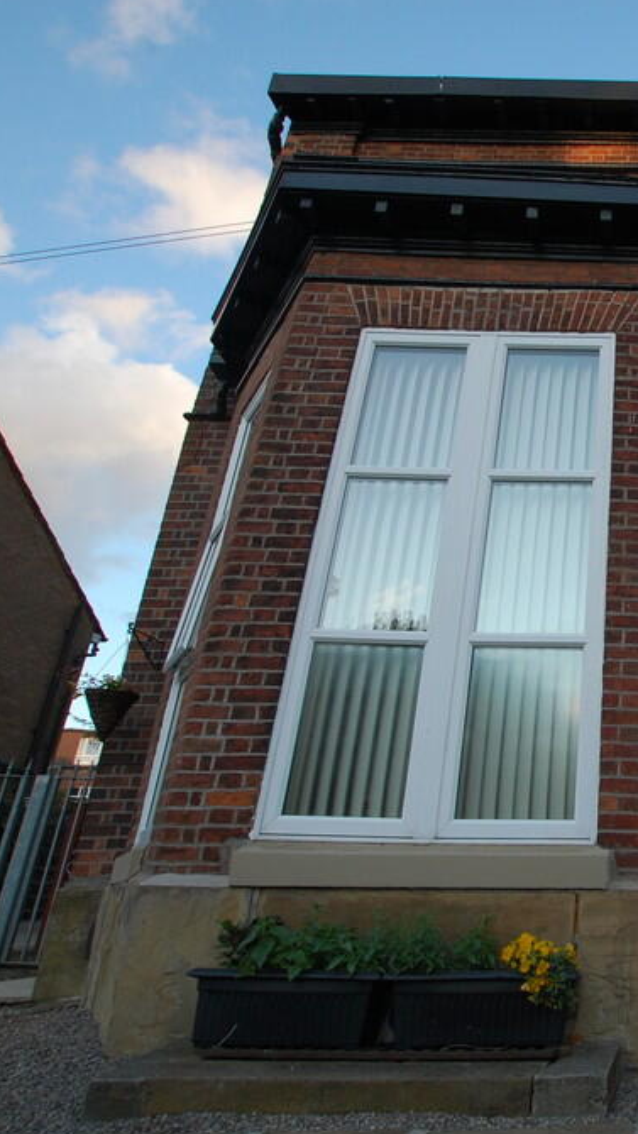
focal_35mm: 24
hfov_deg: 40.3
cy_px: 570
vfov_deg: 76.3
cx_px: 670
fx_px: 722
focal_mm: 10
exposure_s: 1/160
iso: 400
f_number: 6.3
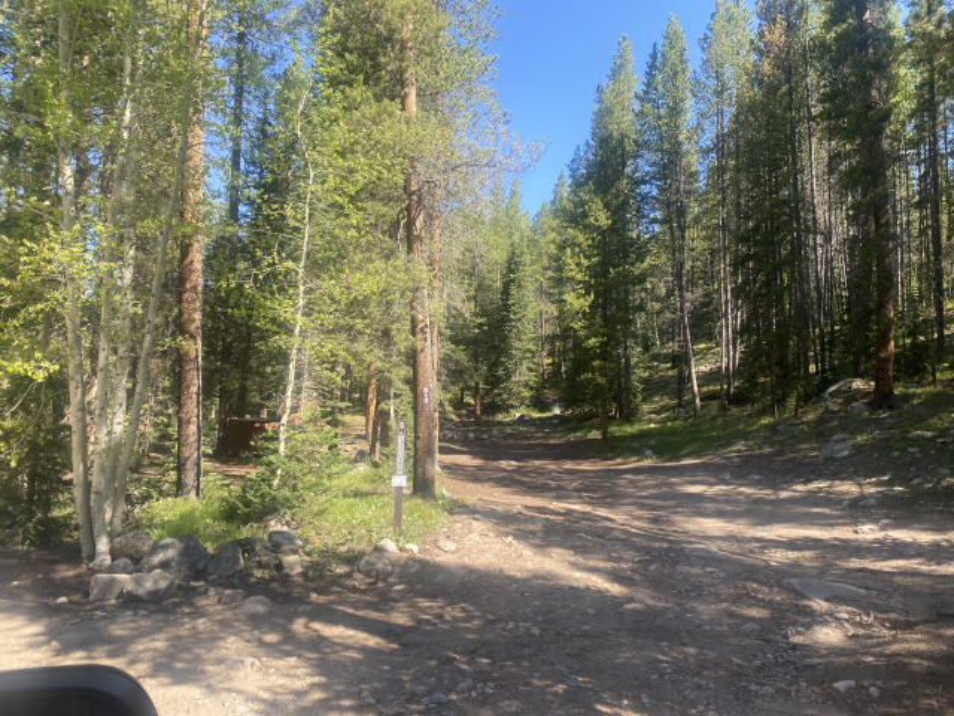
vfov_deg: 53.1
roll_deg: -2.6
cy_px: 358
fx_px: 717
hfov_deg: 67.3
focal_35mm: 26
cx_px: 477
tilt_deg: +4.0
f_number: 1.8
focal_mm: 4.25
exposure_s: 1/560
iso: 32
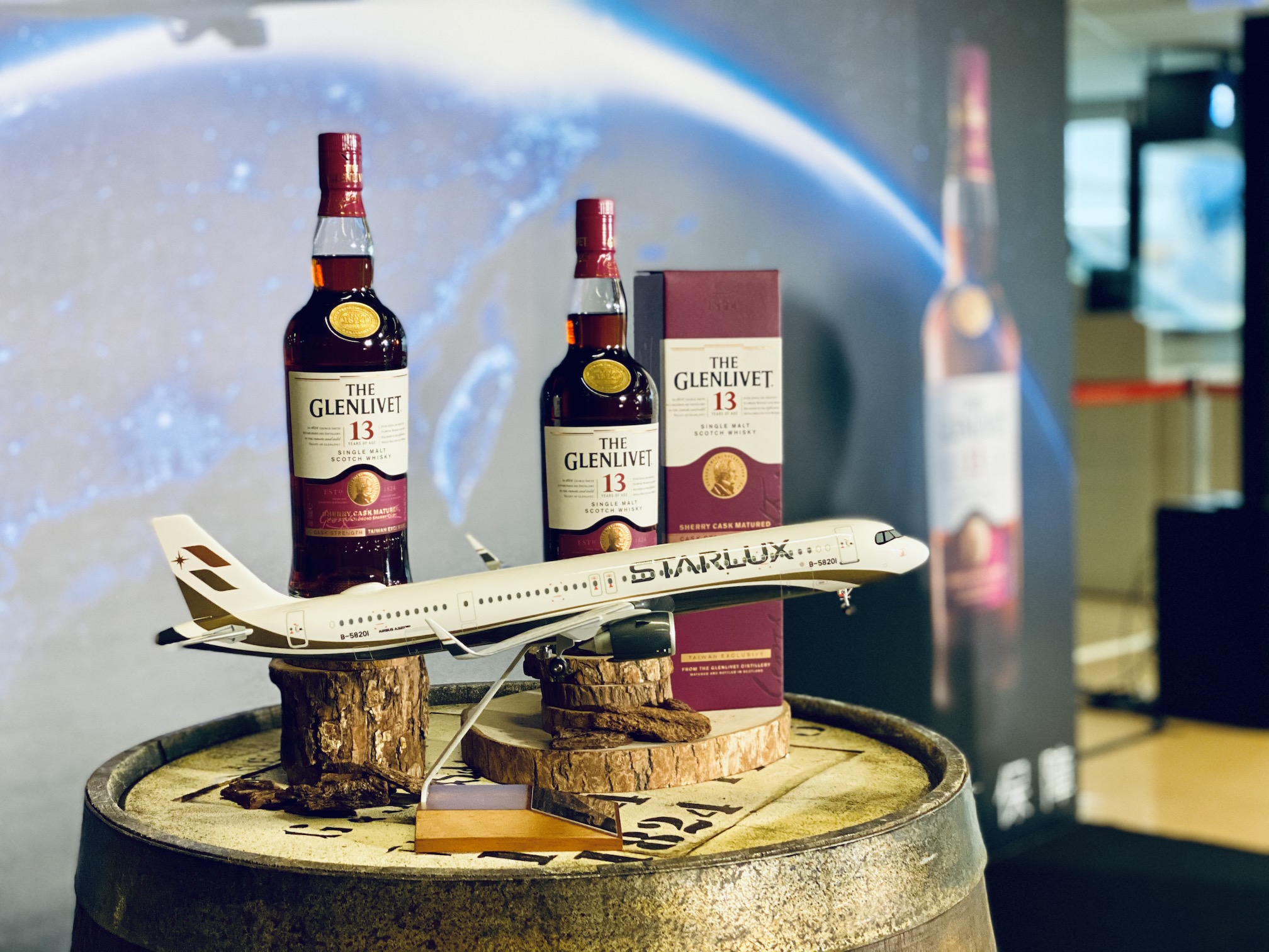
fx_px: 1906
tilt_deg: -4.3
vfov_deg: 28.0
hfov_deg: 36.8
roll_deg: +0.9
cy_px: 476
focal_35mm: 52
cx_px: 634
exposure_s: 1/85
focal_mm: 6
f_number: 2
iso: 250
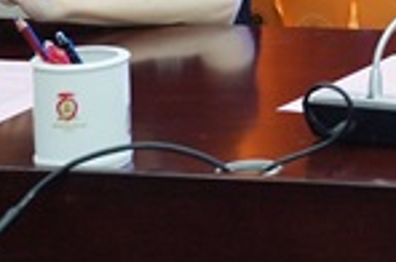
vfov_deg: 6.9
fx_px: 2140
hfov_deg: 10.1
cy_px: -150
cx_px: 680
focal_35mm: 195
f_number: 4
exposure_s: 1/160
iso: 1250
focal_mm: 48
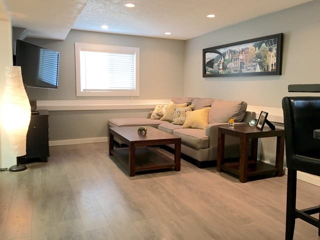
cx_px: 160
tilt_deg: -5.8
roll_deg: -0.5
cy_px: 120
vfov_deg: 48.2
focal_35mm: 29
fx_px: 268
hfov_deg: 61.7
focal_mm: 4.15
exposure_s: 1/30
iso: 125
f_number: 2.2
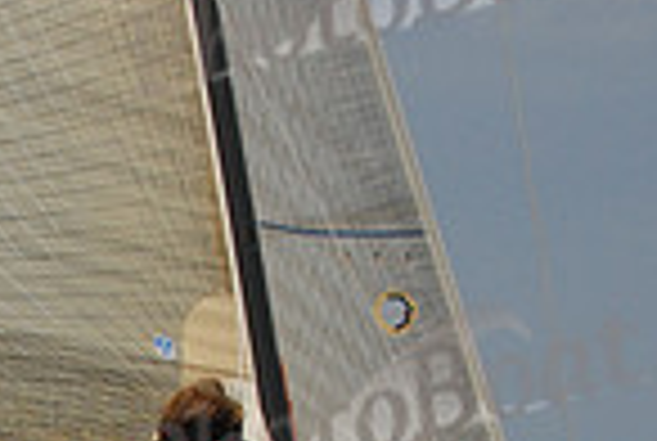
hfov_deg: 16.5
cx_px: -108
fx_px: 2176
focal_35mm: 119
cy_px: 698
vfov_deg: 11.0
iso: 400
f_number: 14
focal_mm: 20
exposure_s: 1/640
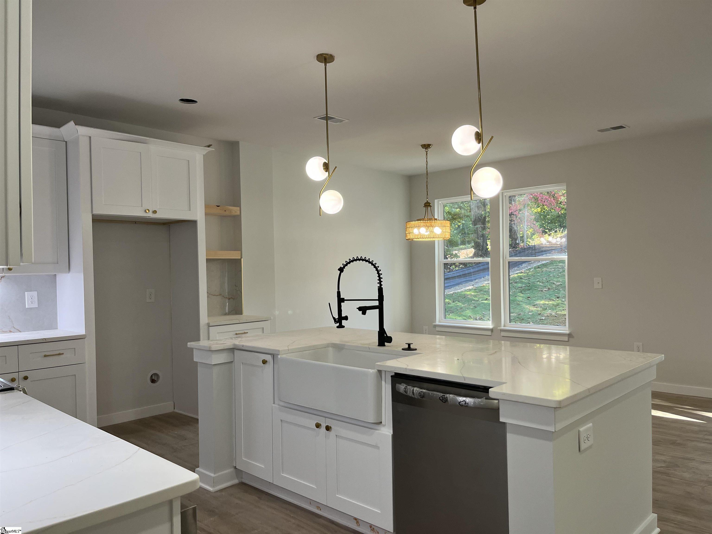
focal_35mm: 26
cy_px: 267
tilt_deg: +0.6
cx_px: 356
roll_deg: +0.5
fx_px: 535
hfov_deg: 67.3
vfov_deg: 53.1
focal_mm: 5.1
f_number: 1.6
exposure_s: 1/120
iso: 80
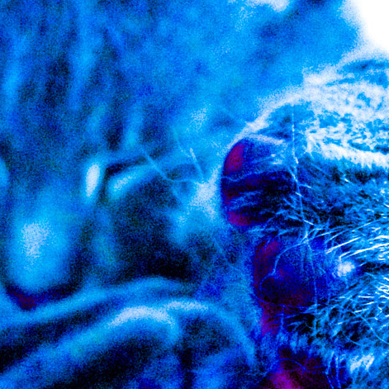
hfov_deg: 16.2
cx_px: -3
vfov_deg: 16.5
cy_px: 264
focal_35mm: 105
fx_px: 1335
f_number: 2.4
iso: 800
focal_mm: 4.28
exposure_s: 1/15
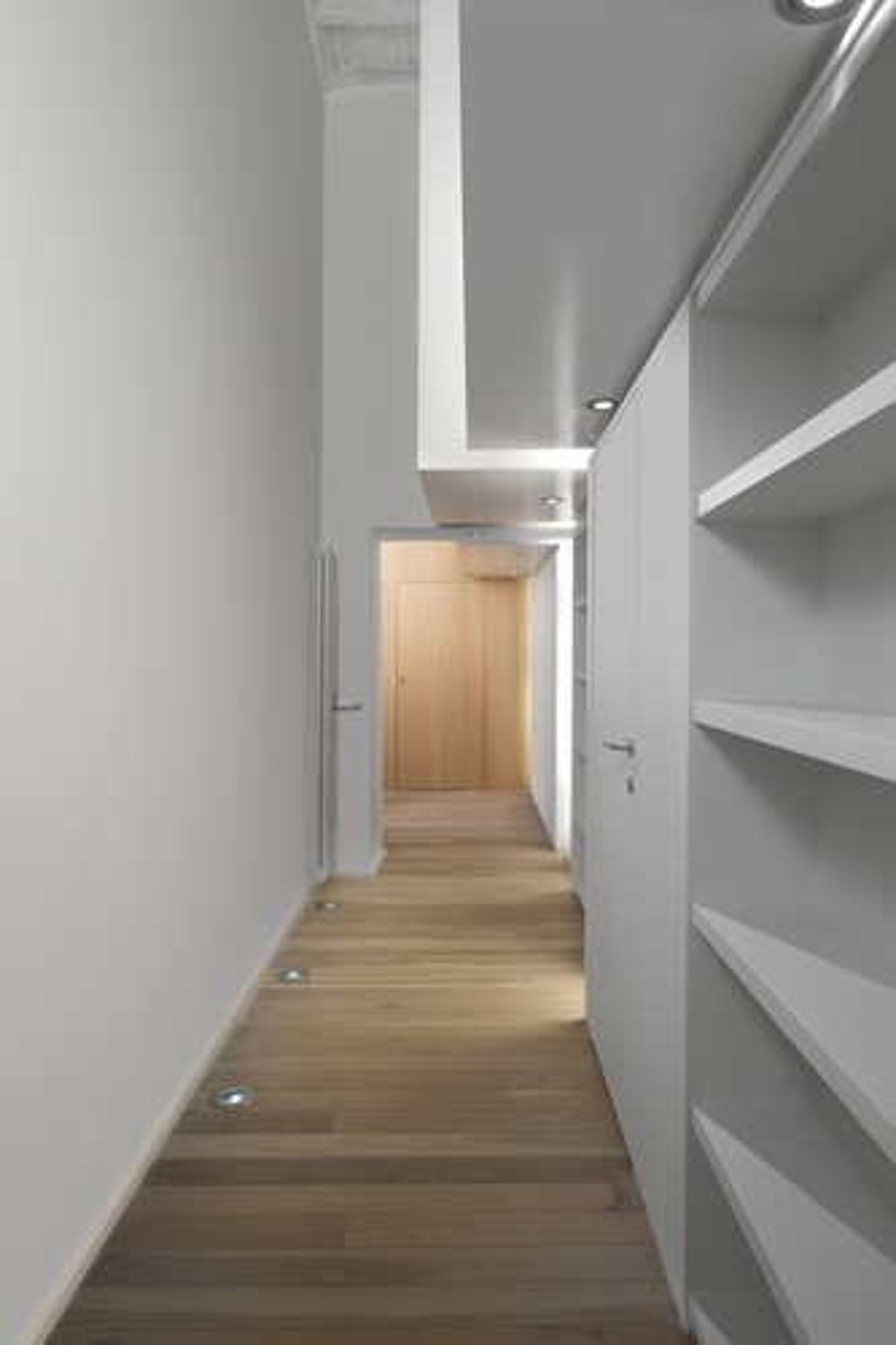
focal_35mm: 22
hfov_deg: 57.2
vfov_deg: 78.6
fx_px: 822
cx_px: 448
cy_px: 672
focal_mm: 22
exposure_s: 1/4
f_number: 13
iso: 100
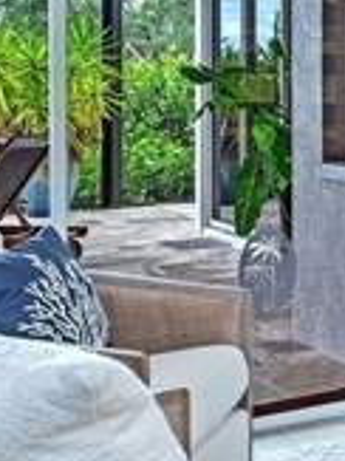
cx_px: 662
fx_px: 1131
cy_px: 89
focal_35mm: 85
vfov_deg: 22.7
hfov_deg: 14.7
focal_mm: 18
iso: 100
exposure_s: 1/80
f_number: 9
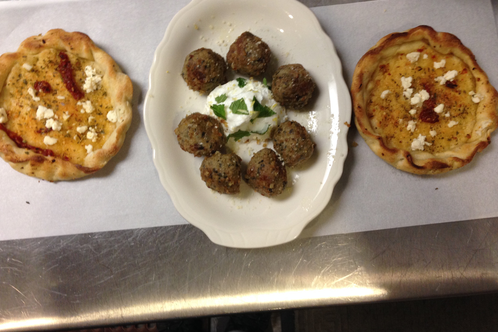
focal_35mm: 35
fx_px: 484
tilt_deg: -86.8
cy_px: 161
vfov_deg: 37.8
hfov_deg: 54.4
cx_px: 251
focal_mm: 4.12
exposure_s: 1/20
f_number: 2.4
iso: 125
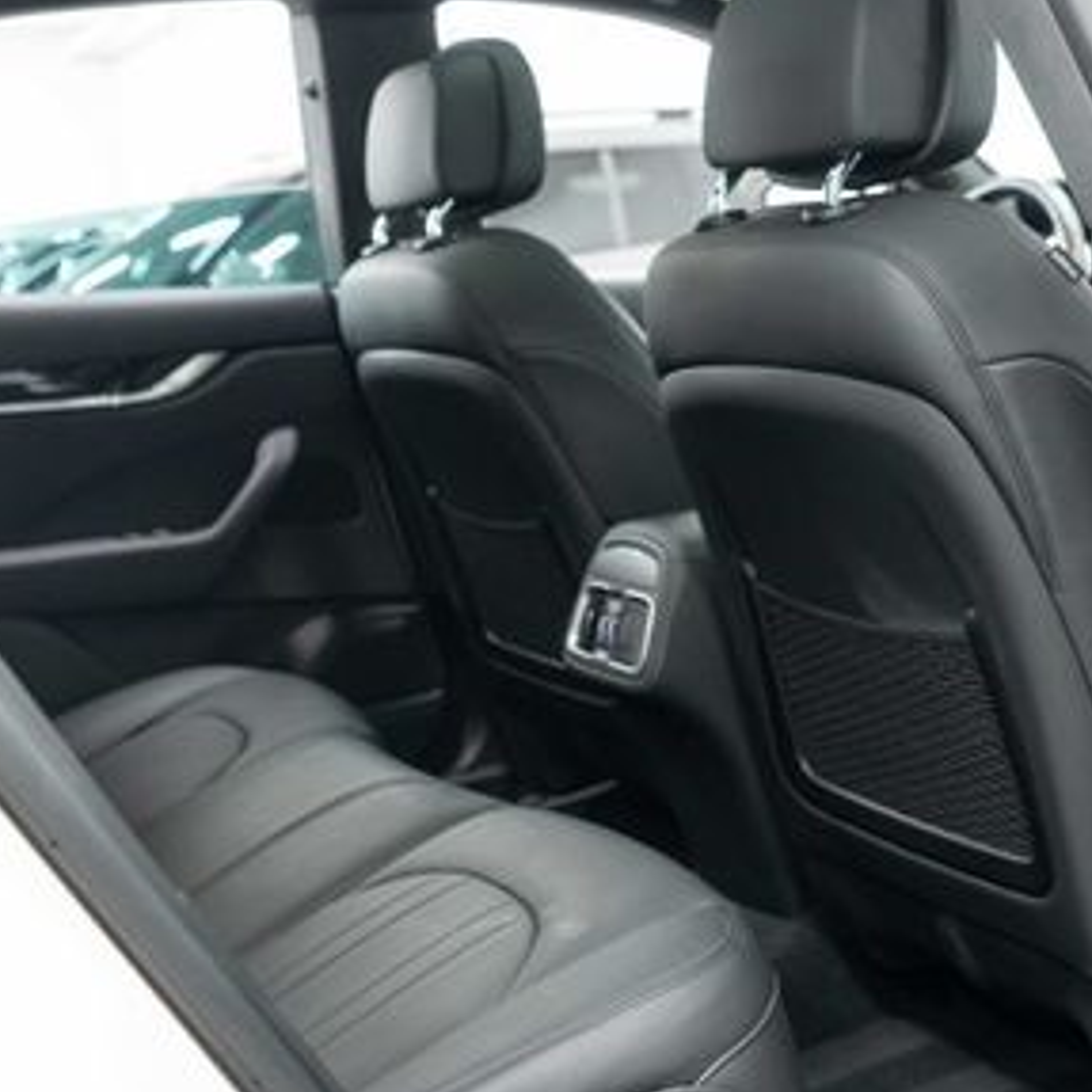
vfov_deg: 32.0
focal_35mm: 53
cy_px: 401
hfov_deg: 32.0
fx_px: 1892
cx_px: 700
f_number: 3.2
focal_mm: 28
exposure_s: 1/50
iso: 1600
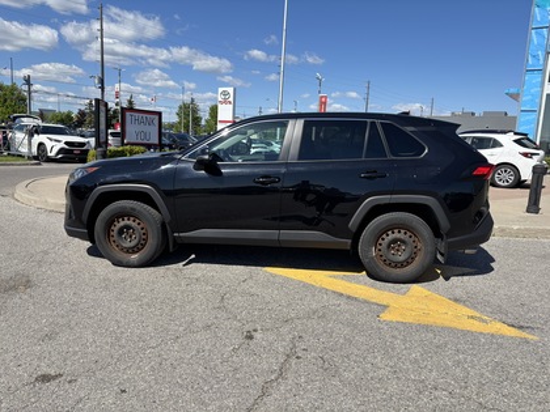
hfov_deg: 67.3
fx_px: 413
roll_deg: -3.1
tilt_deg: -9.4
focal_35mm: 26
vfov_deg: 53.1
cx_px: 275
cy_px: 206
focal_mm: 5.96
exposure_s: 1/3413
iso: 50
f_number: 1.6
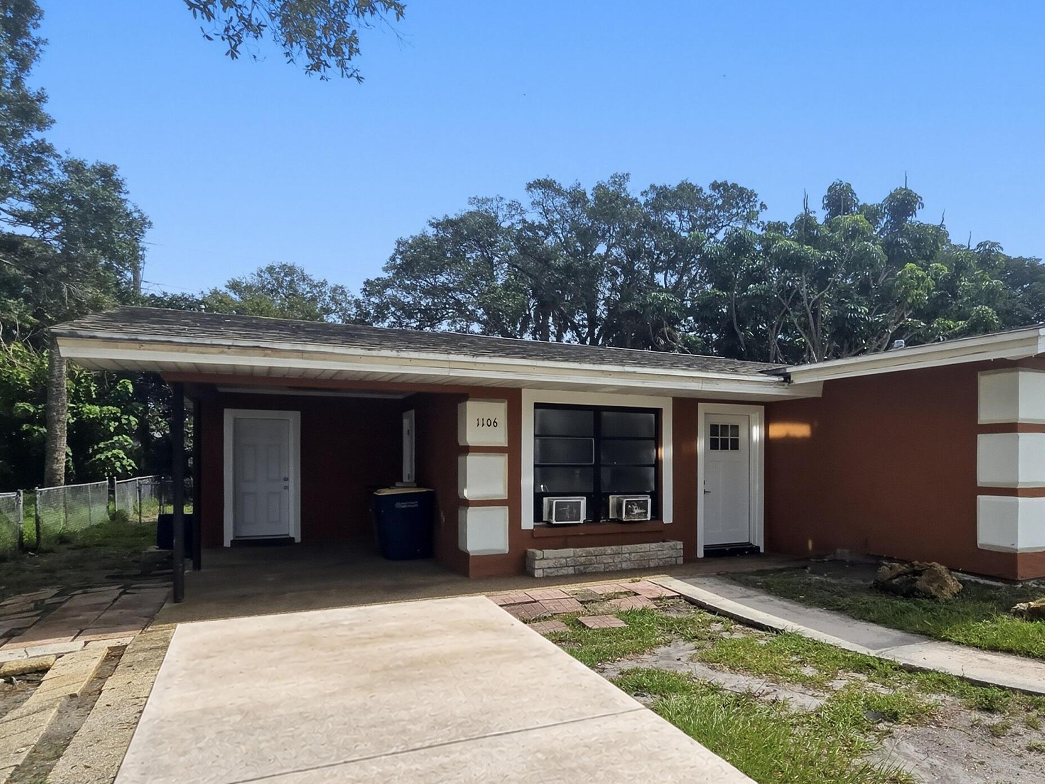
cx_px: 678
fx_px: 634
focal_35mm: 21
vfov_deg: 63.3
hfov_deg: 77.0
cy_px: 438
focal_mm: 2.2
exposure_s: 1/4500
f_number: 2.2
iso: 50
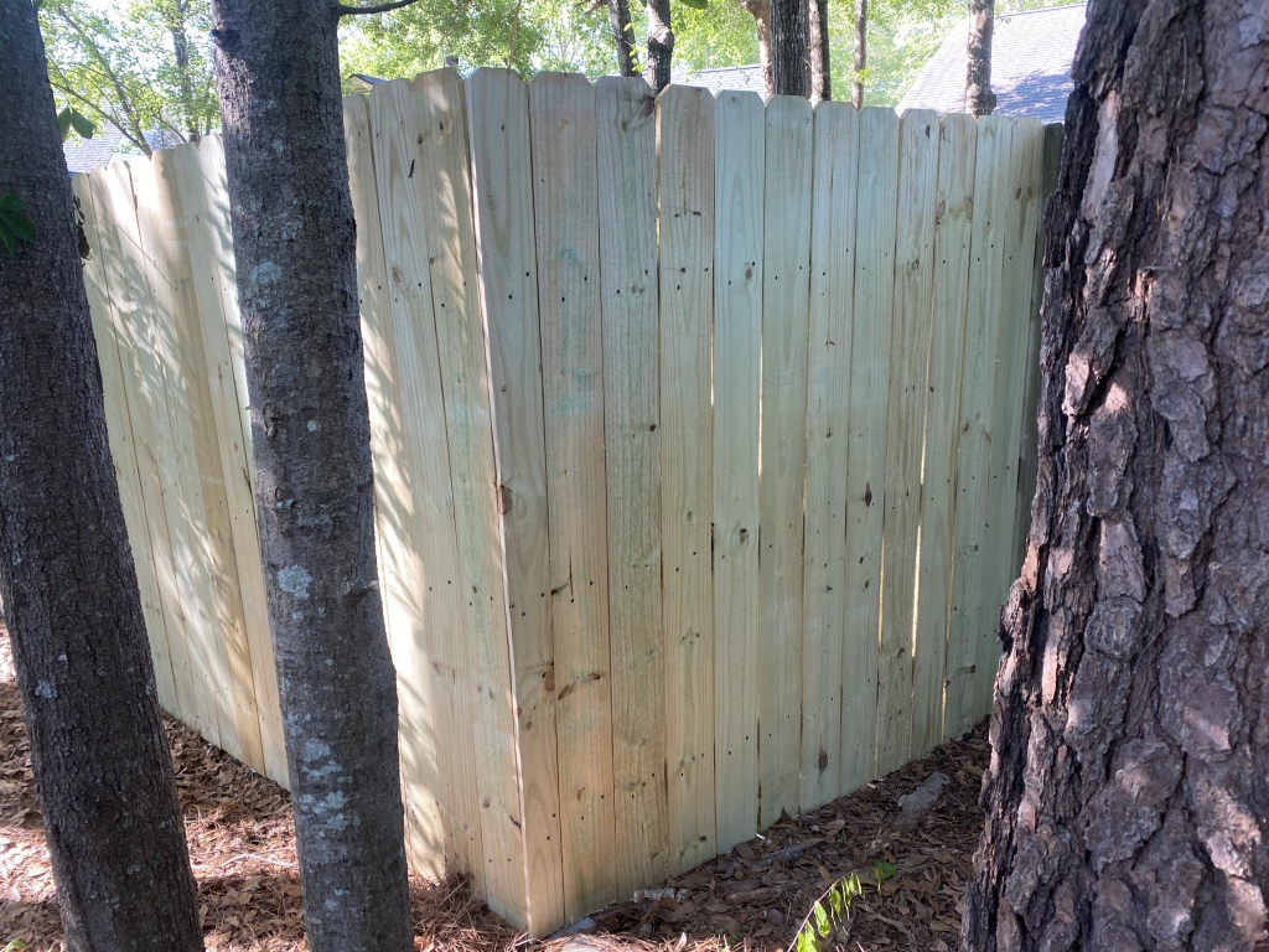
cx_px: 634
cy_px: 476
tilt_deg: -15.7
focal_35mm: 26
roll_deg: +3.6
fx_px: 953
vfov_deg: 53.1
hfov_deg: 67.3
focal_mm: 4.25
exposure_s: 1/121
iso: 80
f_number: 1.8
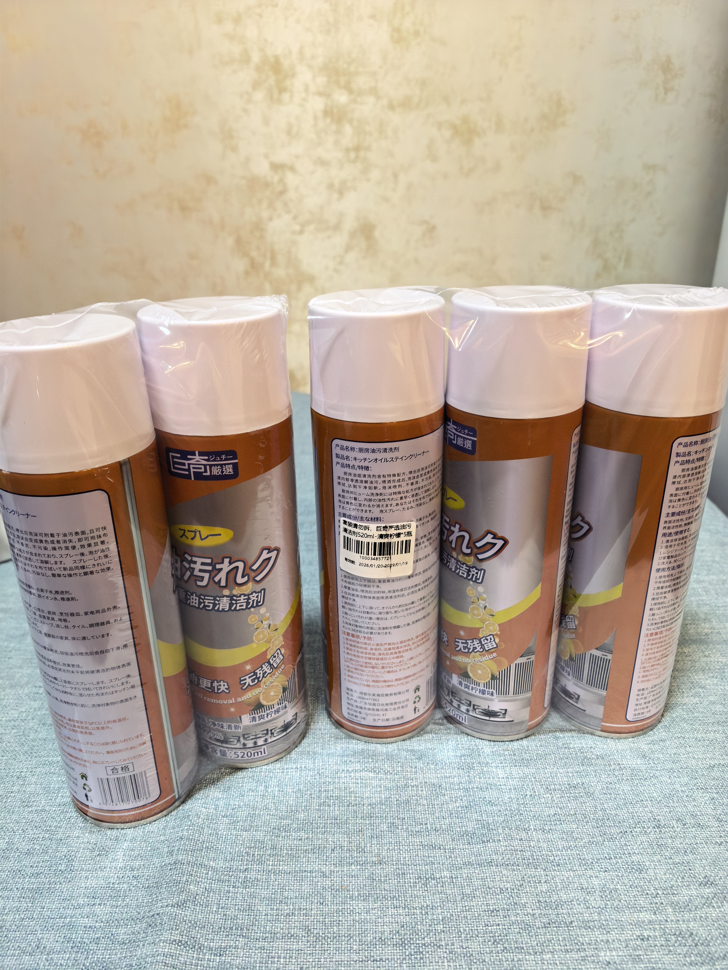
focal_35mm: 24
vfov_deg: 71.6
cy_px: 485
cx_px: 364
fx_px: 673
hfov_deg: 56.8
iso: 3200
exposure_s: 1/500
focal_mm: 5.75
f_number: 2
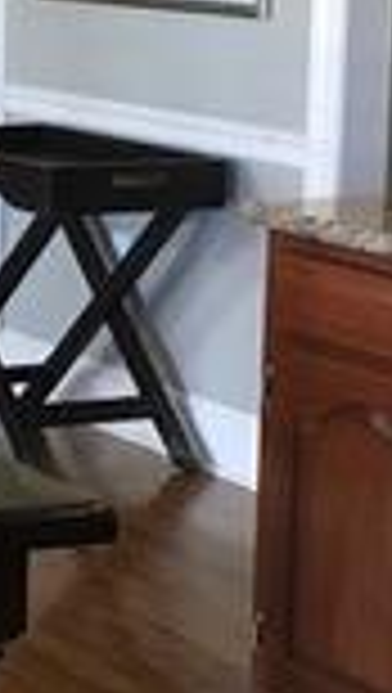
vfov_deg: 16.2
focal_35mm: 131
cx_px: -536
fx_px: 2413
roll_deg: -0.6
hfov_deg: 8.5
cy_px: 135
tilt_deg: -7.4
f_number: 2.2
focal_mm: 4.15
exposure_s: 1/24
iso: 200
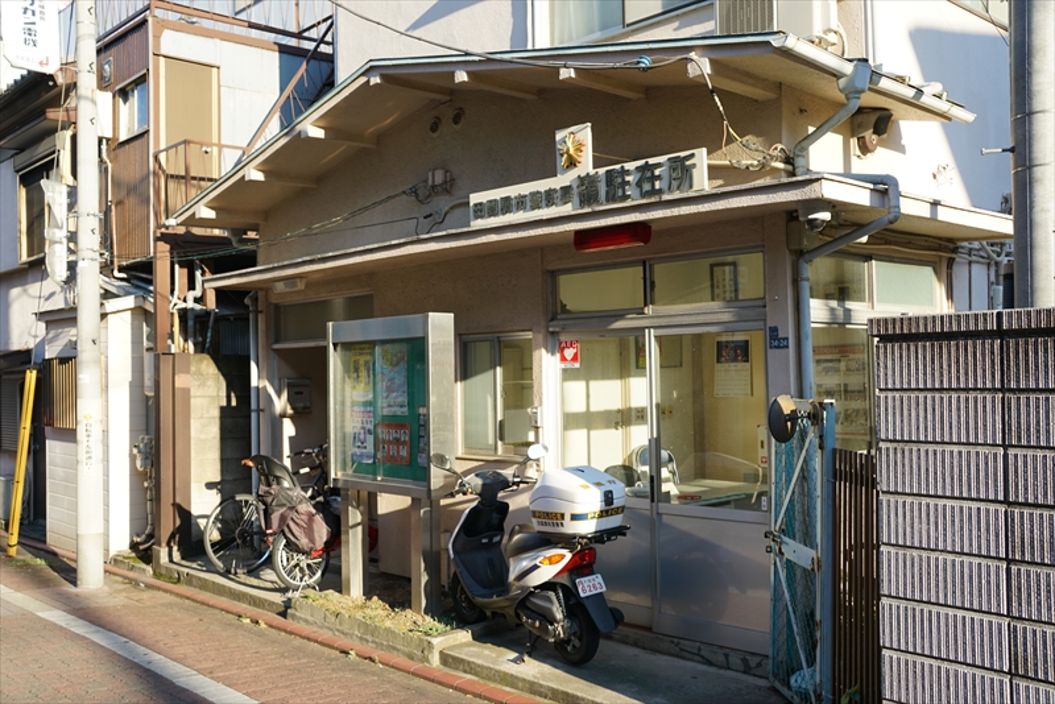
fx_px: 997
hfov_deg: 55.8
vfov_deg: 38.9
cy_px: 352
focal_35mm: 34
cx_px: 528
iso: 100
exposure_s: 1/160
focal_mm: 23
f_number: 5
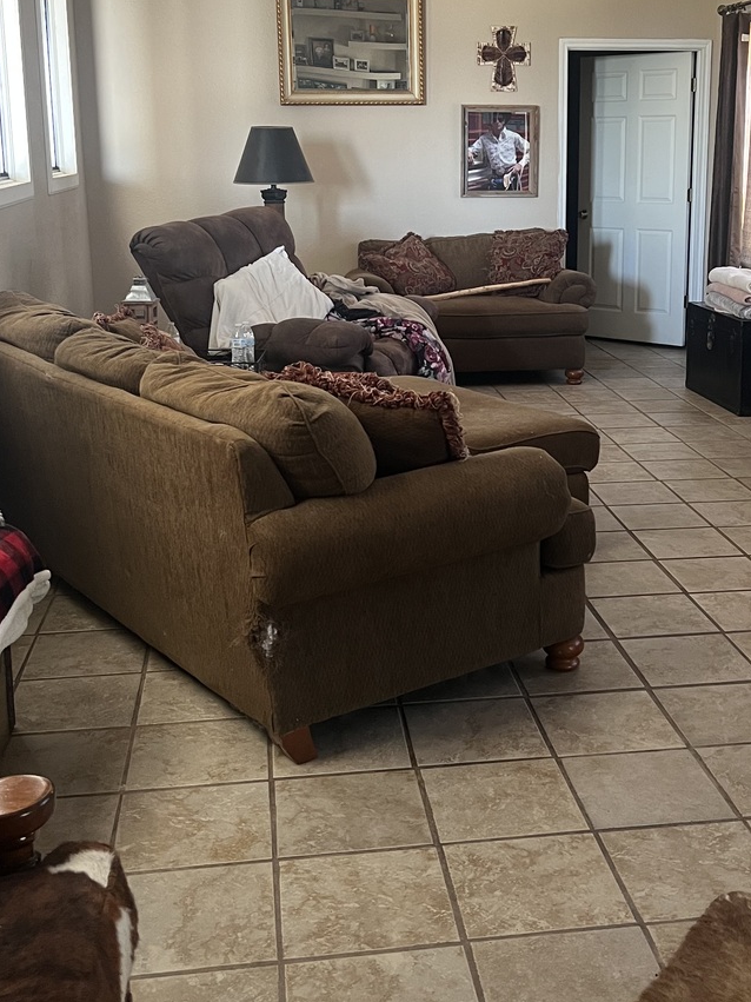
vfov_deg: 42.5
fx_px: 1273
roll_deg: +0.7
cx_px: 478
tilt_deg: -9.6
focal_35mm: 44
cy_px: 347
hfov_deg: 32.7
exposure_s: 1/60
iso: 250
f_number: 1.5
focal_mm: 5.7
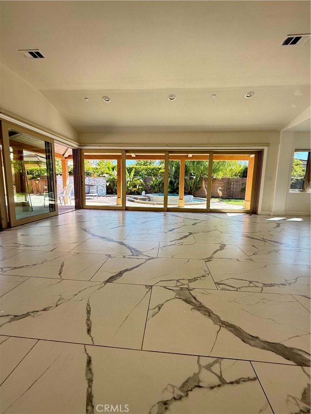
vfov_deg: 102.1
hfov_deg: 85.7
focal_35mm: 14
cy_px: 207
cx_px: 156
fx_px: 168
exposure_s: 1/142
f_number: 2.2
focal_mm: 2.22
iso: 64
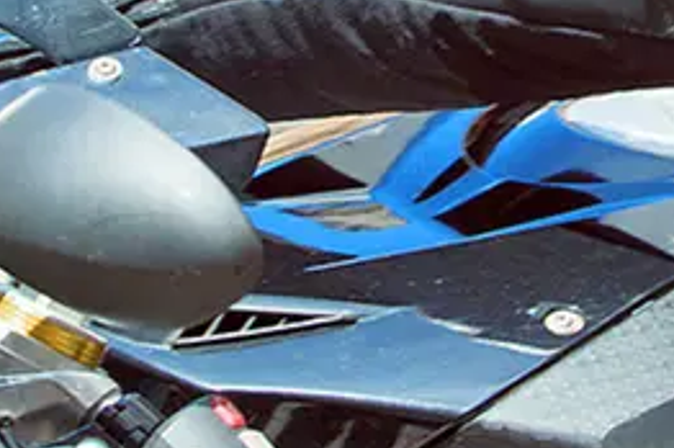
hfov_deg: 6.4
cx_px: 571
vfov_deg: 4.3
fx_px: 5984
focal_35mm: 320
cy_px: 45
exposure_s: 1/250
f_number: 8
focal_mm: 70
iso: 320
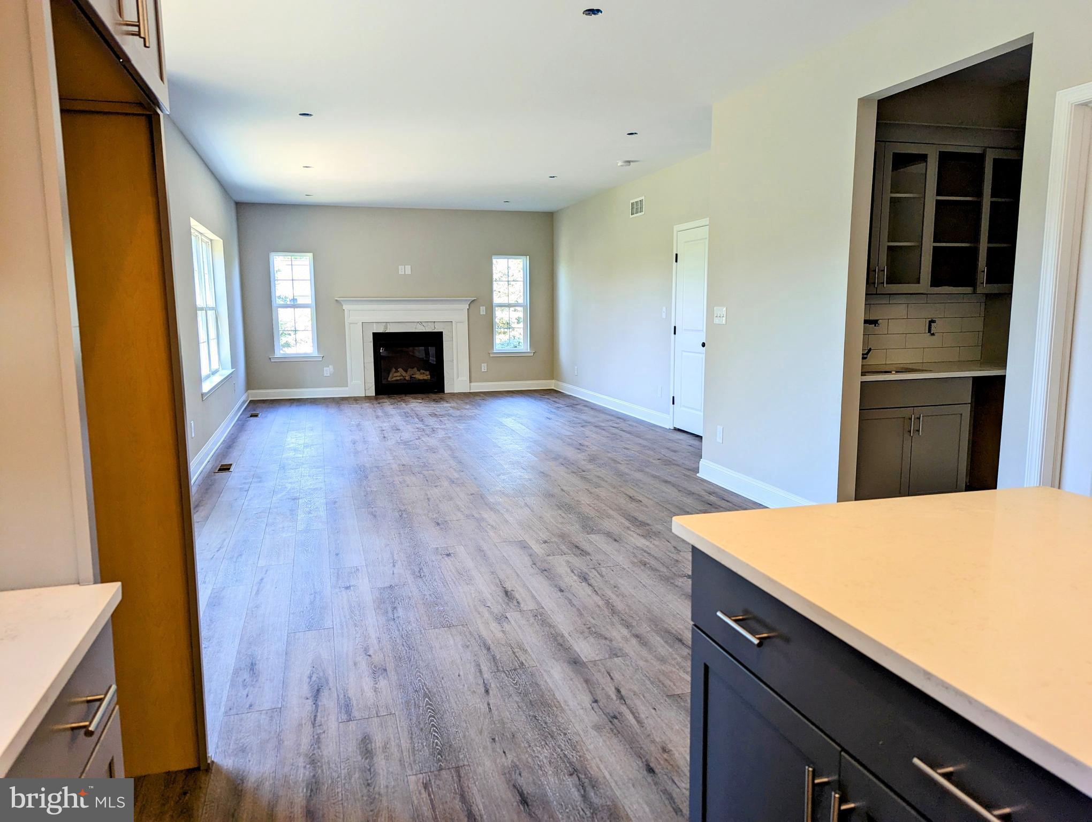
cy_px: 411
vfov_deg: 56.9
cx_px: 546
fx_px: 758
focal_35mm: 24
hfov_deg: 71.5
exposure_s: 1/120
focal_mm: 6.81
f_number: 1.85
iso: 64
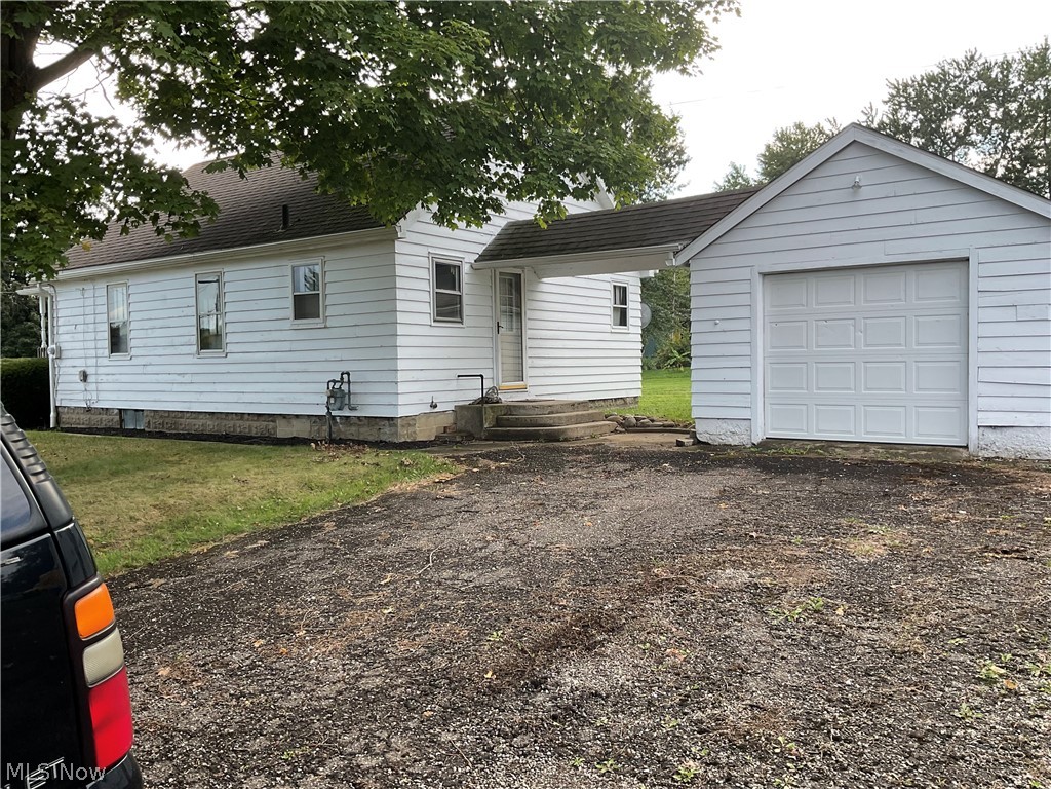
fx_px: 880
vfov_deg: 48.2
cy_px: 394
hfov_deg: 61.7
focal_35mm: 29
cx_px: 526
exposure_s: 1/338
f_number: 1.8
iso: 16
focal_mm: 3
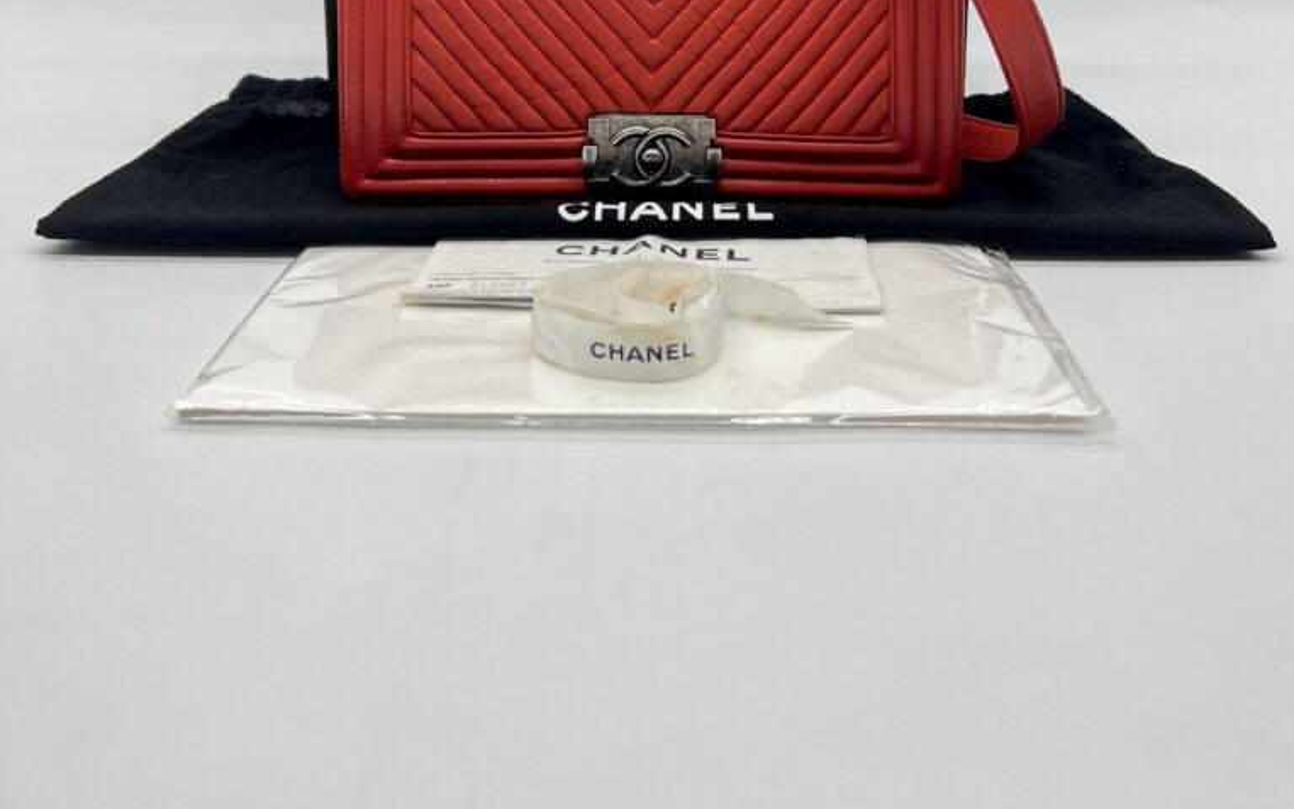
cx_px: 650
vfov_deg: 31.6
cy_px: -17
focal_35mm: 37
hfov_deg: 52.7
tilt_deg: -7.4
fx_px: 1305
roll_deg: -0.5
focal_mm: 5.7
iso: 32
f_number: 1.5
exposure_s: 1/110
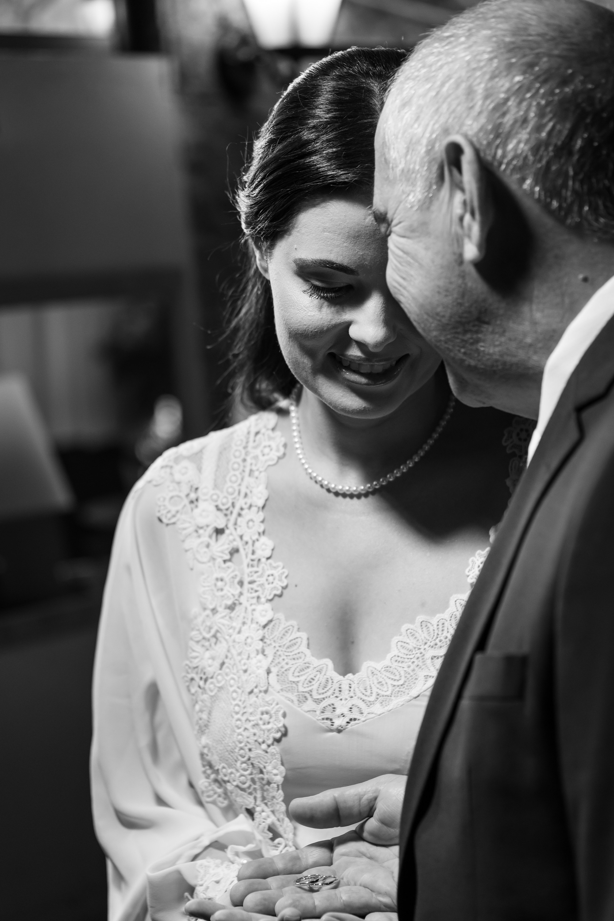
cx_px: 323
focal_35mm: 80
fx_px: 2047
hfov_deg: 17.1
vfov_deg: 25.4
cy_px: 491
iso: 400
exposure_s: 1/250
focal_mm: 50
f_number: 2.2
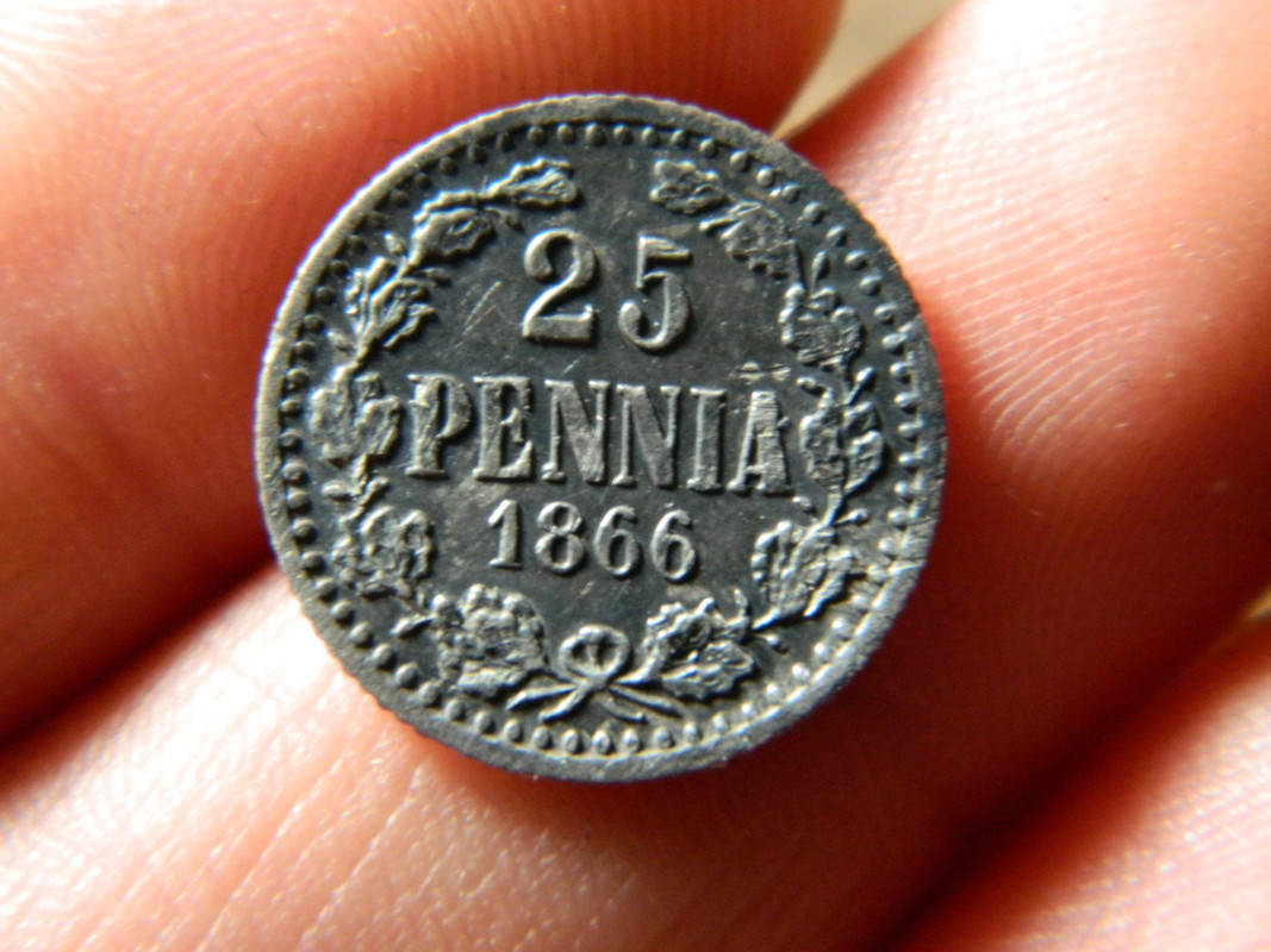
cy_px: 476
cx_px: 636
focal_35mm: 103
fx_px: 3781
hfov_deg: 19.1
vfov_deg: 14.4
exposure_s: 1/13
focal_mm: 18.6
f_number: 4.5
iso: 400
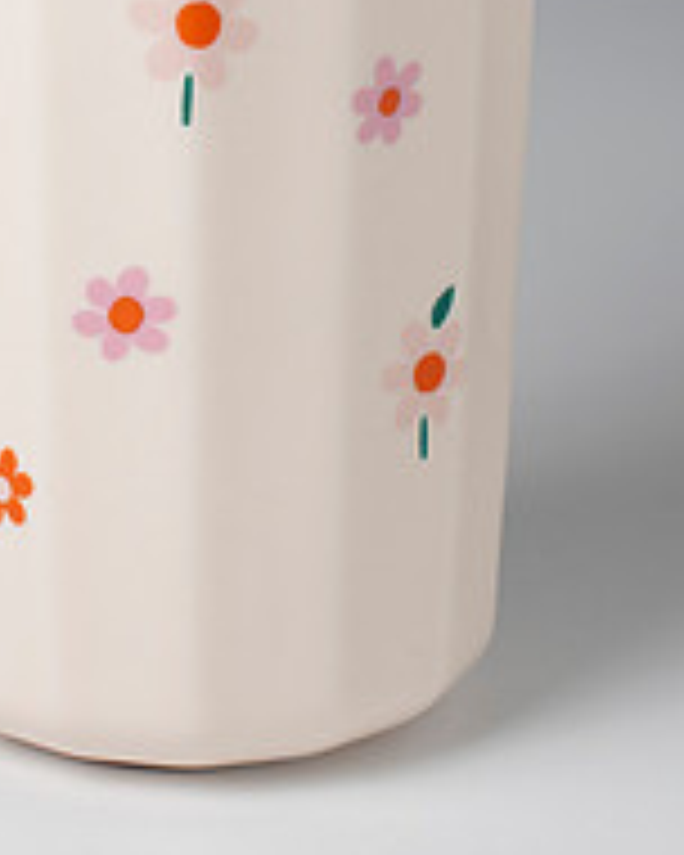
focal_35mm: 189
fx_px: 4783
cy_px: -31
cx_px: 127
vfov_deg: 10.1
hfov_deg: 8.2
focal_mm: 50
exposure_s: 1/250
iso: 200
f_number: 8
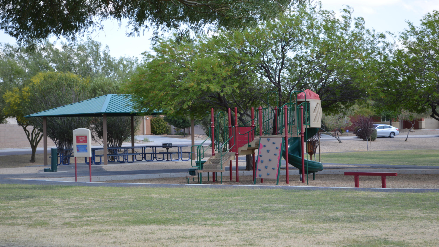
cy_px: 114
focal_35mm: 76
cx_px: 219
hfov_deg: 27.9
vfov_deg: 15.9
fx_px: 885
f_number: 6.3
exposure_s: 1/160
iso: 100
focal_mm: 48
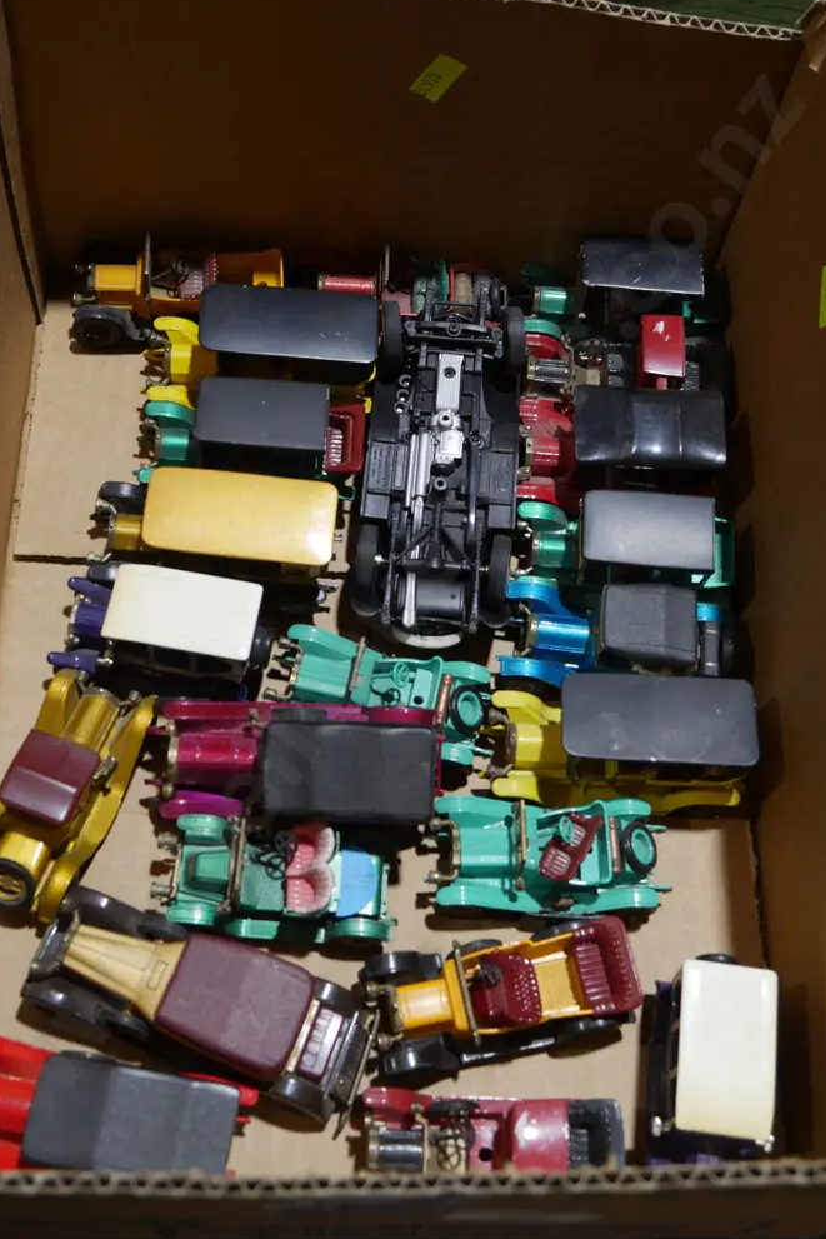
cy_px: 601
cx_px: 399
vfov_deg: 45.4
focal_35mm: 43
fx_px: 1479
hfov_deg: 31.2
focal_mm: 20
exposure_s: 1/60
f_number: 4.5
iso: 320
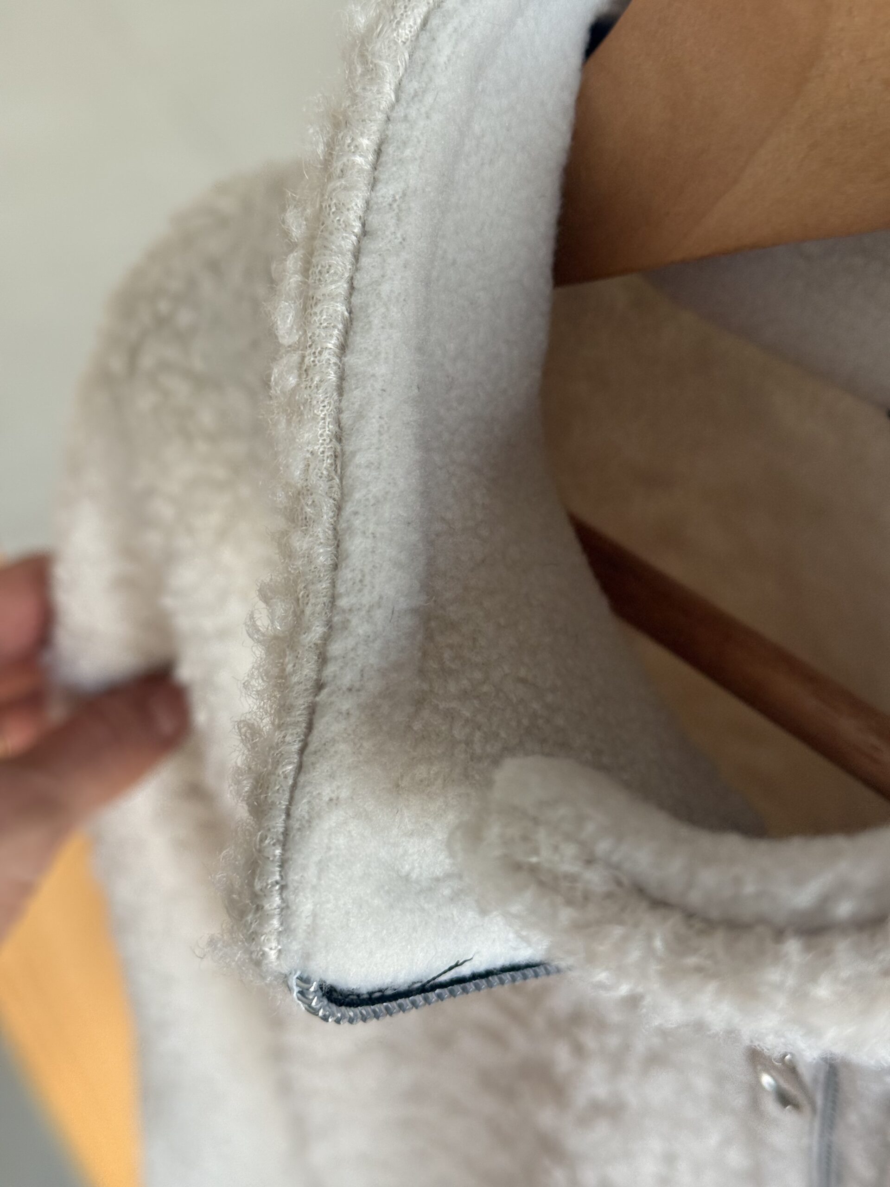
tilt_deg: -39.7
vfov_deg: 39.7
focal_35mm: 48
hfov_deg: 30.3
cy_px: 594
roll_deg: +3.5
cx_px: 445
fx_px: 1645
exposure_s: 1/196
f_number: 1.78
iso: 160
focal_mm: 6.76
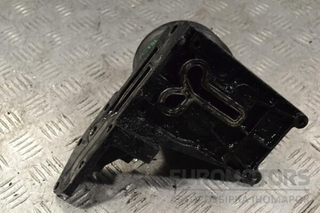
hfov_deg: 35.1
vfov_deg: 23.8
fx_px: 507
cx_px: 160
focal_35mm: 57
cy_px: 106
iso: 3200
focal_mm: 38
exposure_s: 1/250
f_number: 8
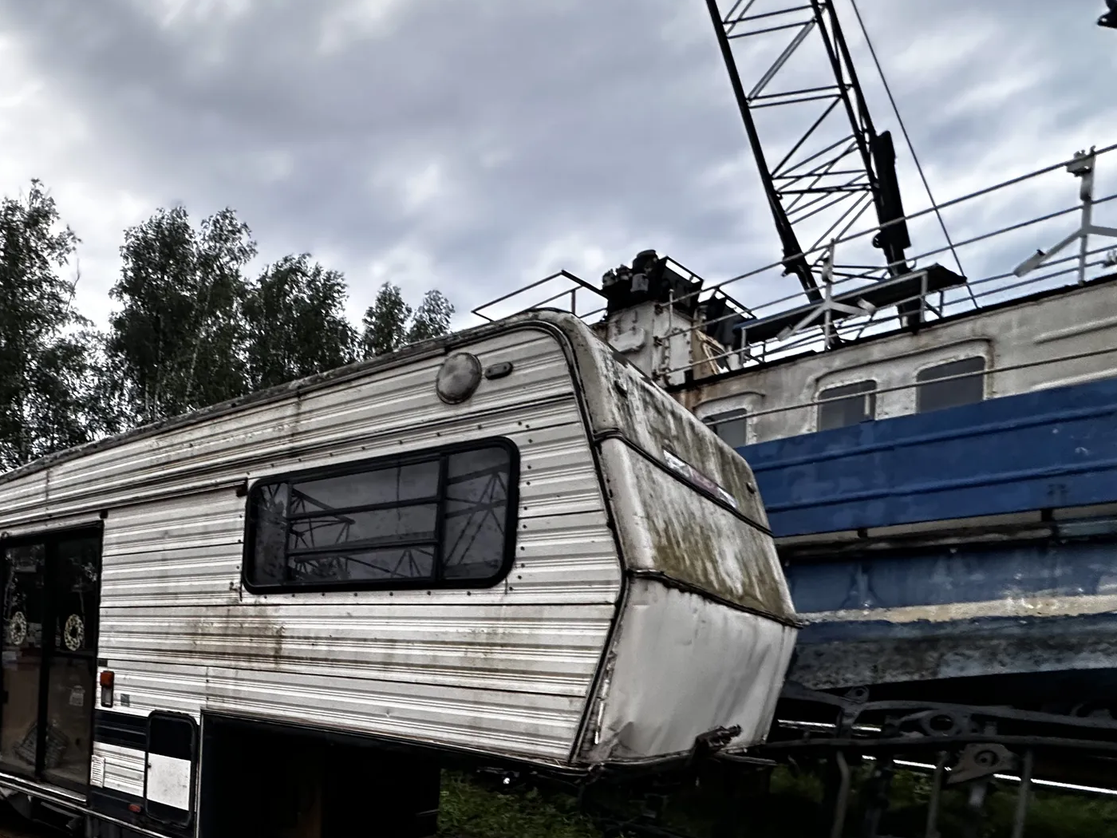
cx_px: 280
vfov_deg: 52.6
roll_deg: -4.6
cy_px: 686
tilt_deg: -4.4
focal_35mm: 24
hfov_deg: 67.1
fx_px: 774
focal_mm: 2.22
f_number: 2.2
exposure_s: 1/60
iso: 320
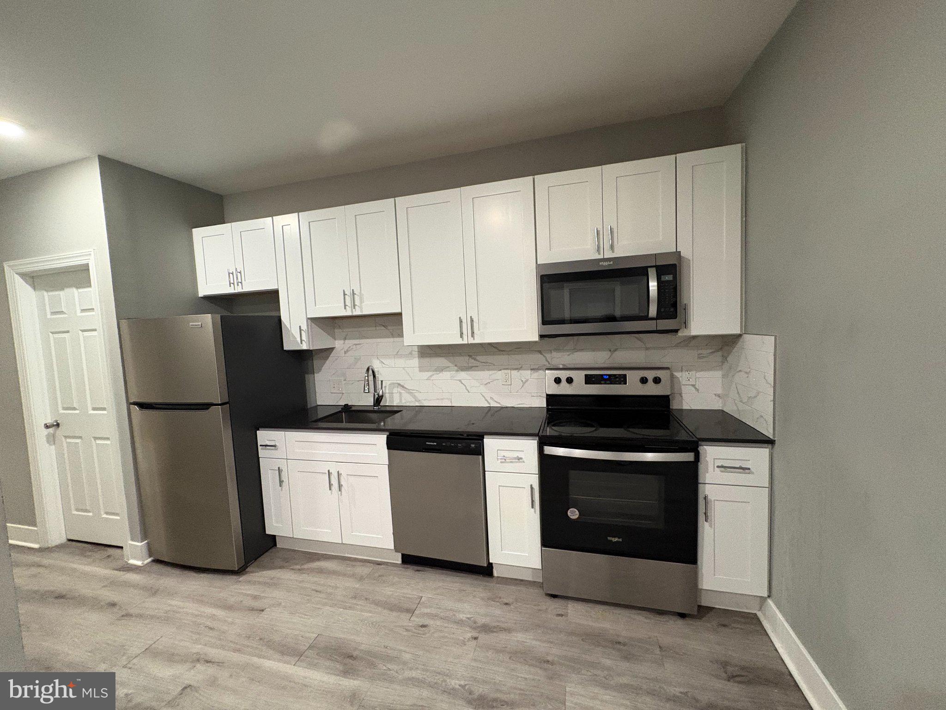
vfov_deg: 85.7
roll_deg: +2.3
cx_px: 473
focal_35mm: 14
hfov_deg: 102.1
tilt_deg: -3.6
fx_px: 383
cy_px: 355
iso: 500
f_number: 2.2
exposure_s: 1/60
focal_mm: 2.22
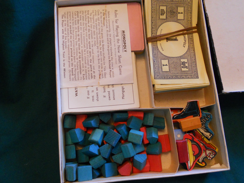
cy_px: 92
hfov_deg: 56.8
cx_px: 122
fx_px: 226
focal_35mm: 32
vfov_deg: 44.2
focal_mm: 5.8
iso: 400
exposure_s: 1/40
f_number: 3.5
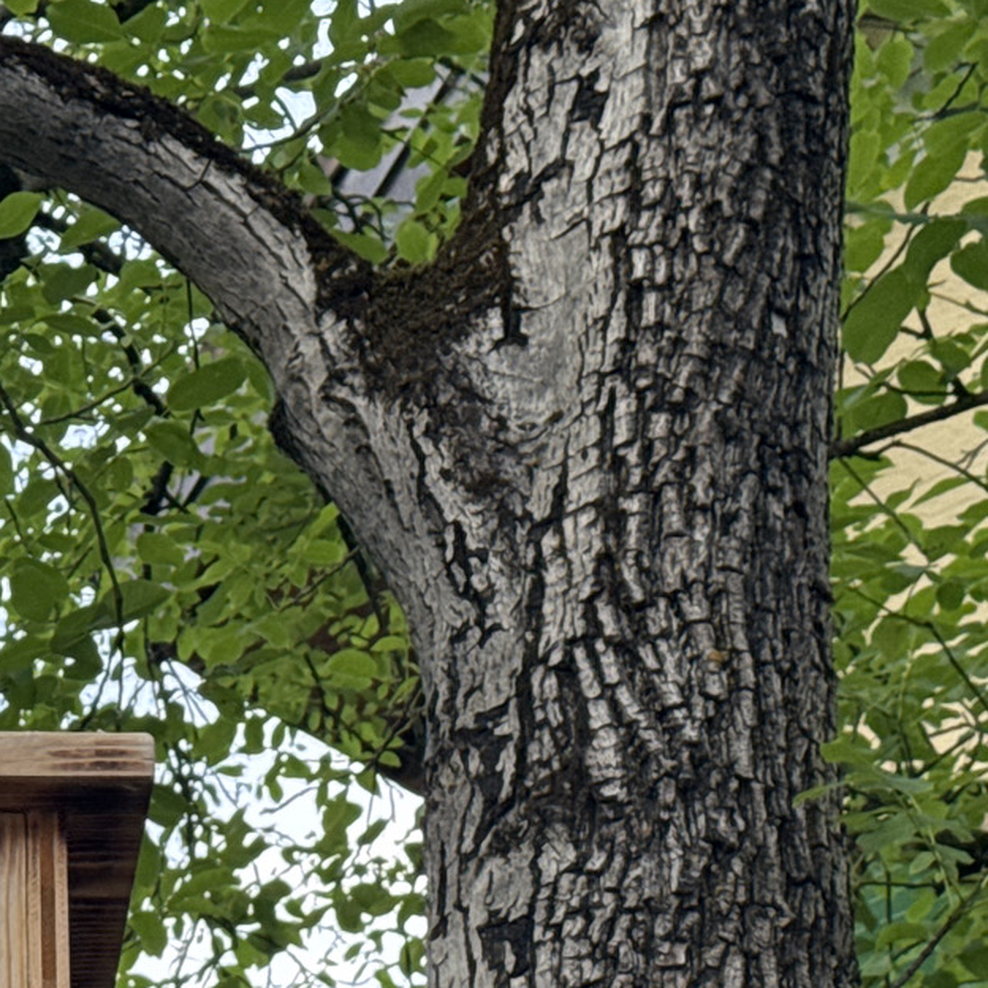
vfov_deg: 12.6
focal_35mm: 136
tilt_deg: +26.0
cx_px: -185
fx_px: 4392
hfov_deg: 12.5
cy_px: 1115
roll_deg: +0.9
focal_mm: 6.76
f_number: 1.78
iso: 64
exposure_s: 1/121
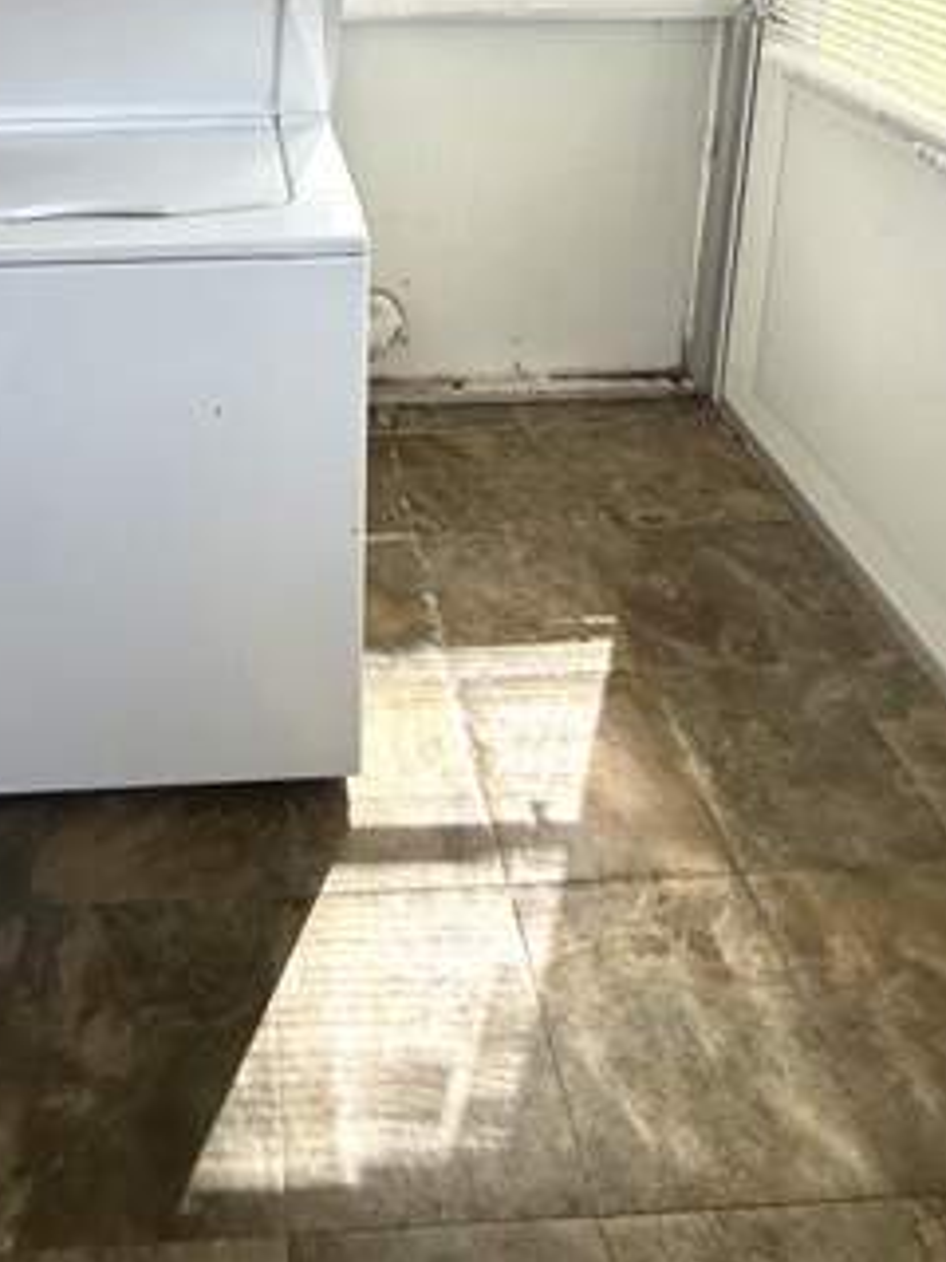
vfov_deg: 51.6
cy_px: 16
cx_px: 252
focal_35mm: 28
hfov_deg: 48.1
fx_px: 1020
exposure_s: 1/427
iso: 50
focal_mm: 2.22
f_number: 2.2
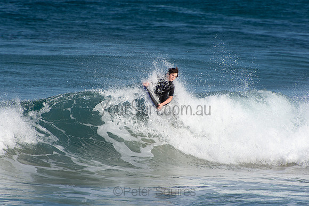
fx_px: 5151
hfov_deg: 3.4
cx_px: 154
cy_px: 103
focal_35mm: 600
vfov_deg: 2.3
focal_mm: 400
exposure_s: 1/1250
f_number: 5.6
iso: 180
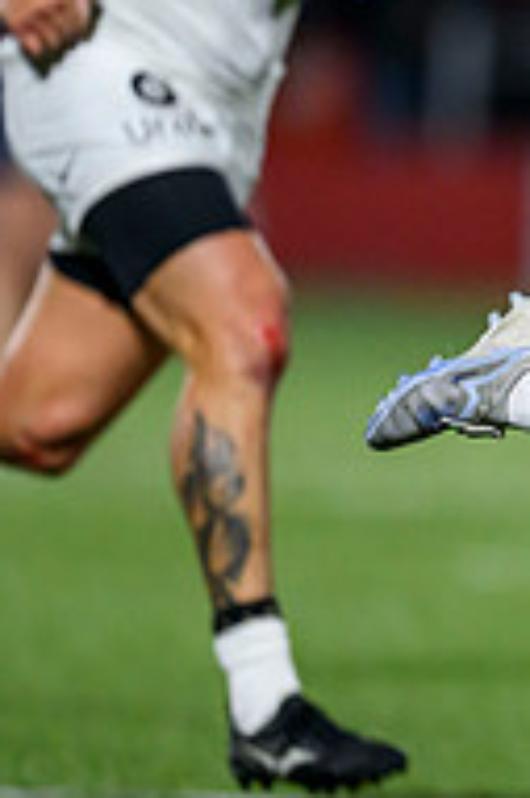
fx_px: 26944
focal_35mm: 1218
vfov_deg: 1.7
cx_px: 1052
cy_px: 182
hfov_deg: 1.1
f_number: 3.2
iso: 5000
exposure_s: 1/1600
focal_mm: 400
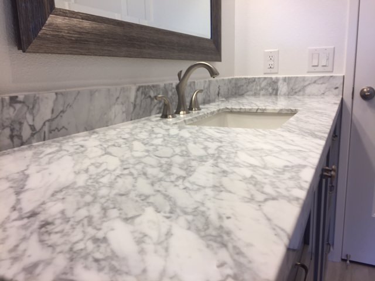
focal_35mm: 29
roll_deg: +1.1
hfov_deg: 61.7
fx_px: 314
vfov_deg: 48.2
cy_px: 140
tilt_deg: -13.6
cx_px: 188
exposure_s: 1/60
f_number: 2.2
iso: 40
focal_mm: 4.15
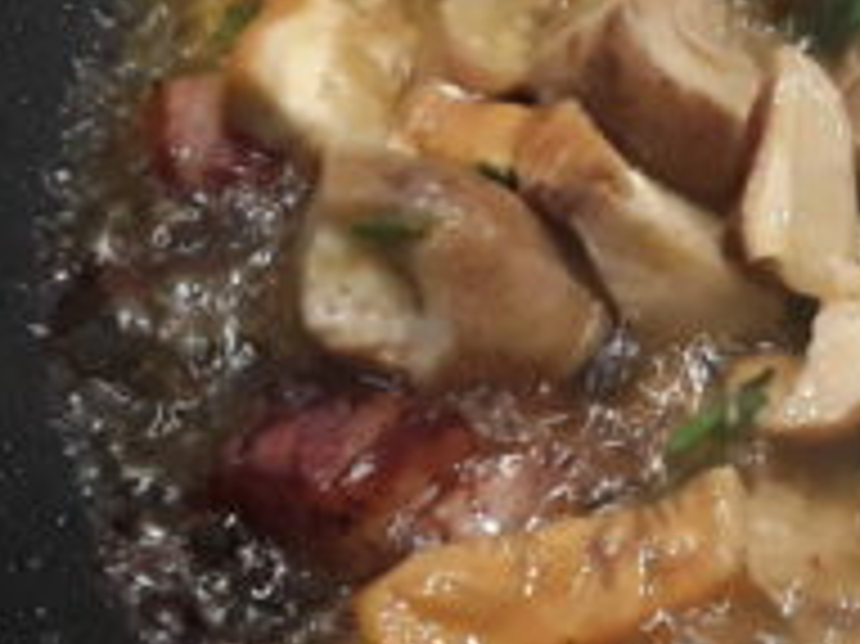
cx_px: 991
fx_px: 2458
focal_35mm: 99
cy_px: 205
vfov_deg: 14.9
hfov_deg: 18.9
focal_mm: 2.91
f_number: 1.9
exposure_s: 1/33
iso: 125
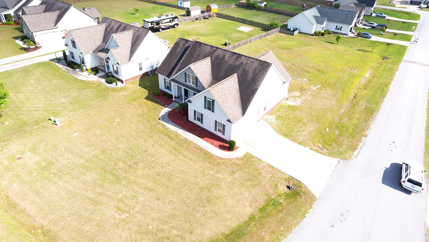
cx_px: 216
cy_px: 96
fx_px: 250
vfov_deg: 51.1
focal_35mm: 22
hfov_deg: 81.2
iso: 100
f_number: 2.8
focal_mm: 3.61
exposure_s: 1/246
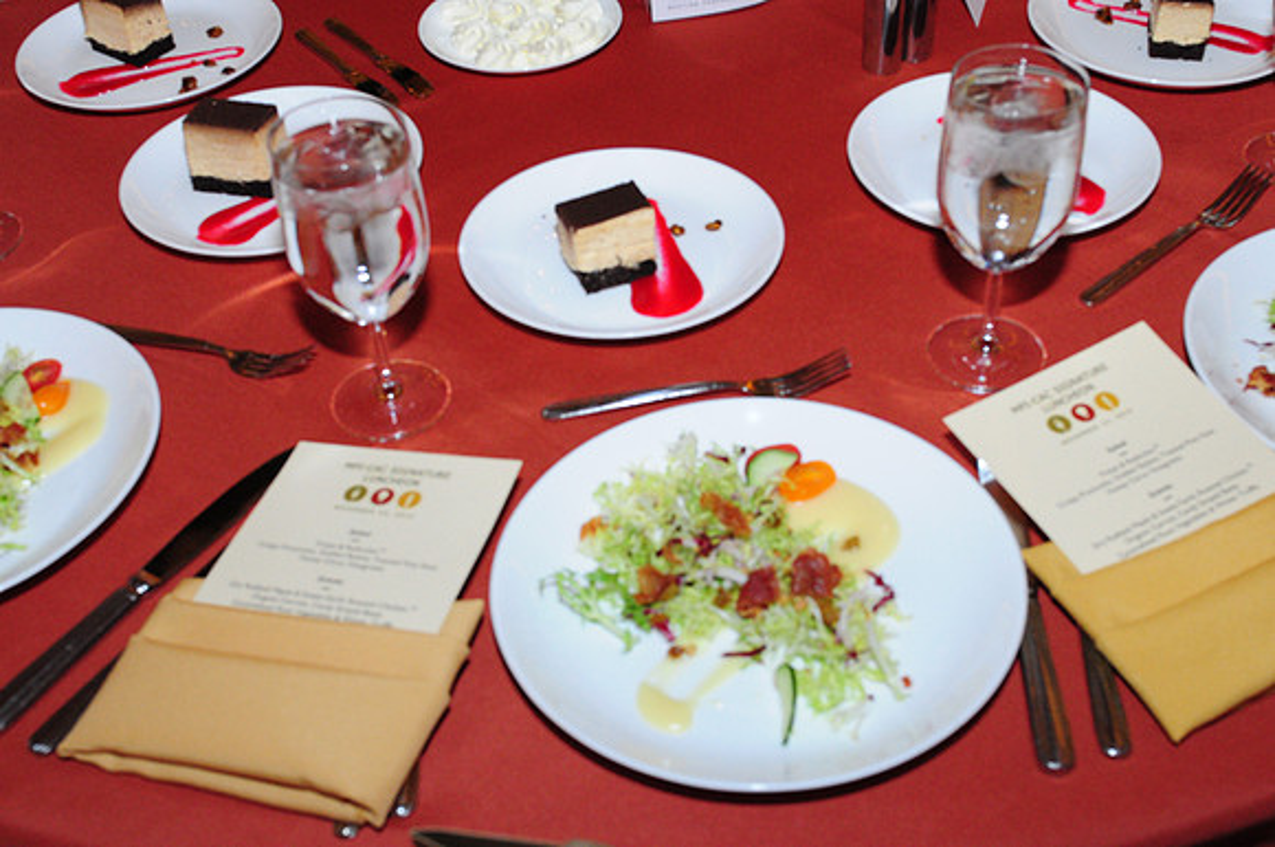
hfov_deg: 45.0
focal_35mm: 44
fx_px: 1538
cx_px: 638
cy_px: 424
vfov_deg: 30.8
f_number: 7.1
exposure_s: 1/60
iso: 1600
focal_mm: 29
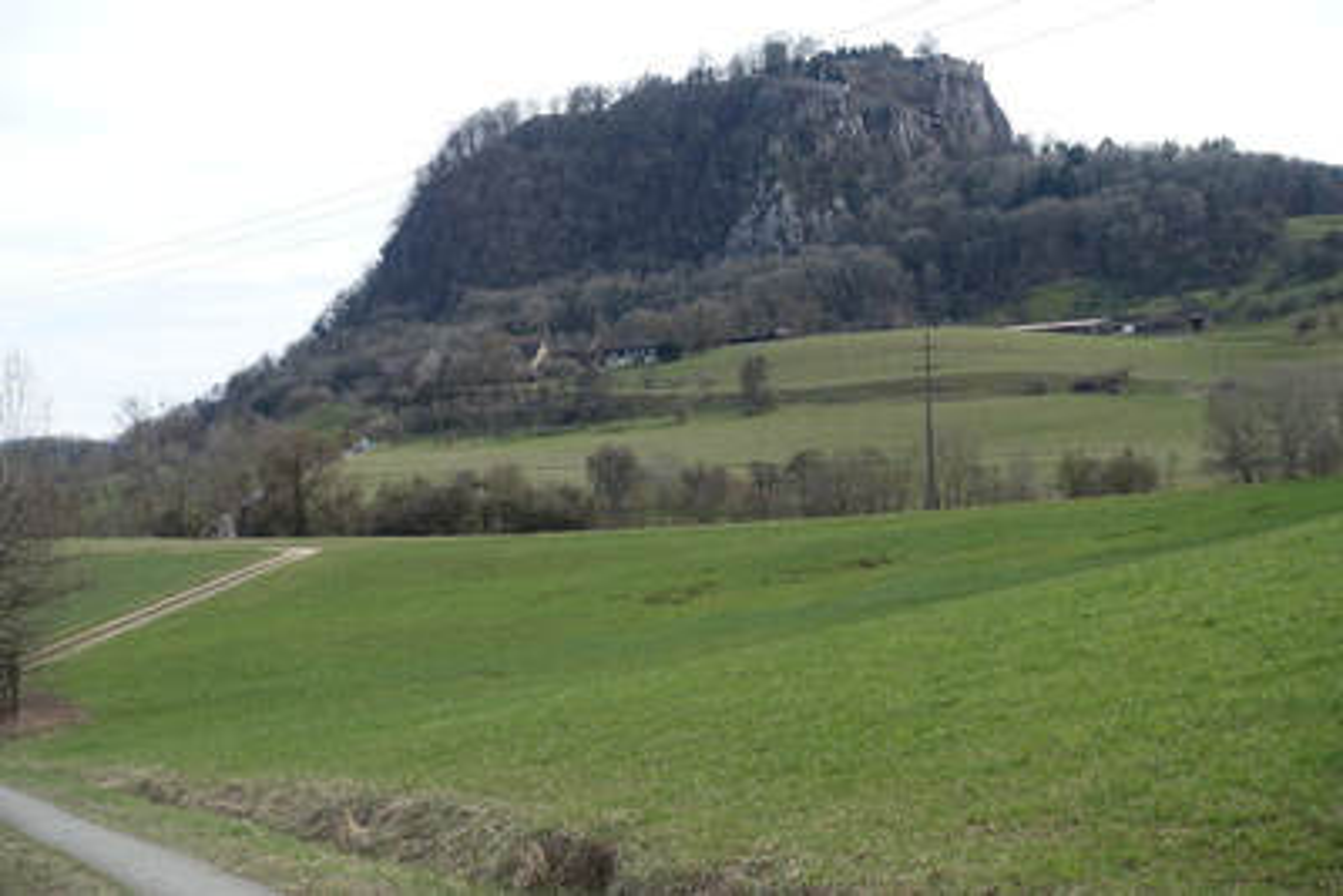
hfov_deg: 29.2
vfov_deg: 19.7
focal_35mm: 69
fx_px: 2575
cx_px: 672
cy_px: 448
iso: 125
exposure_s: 1/250
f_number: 5.6
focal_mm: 25.37
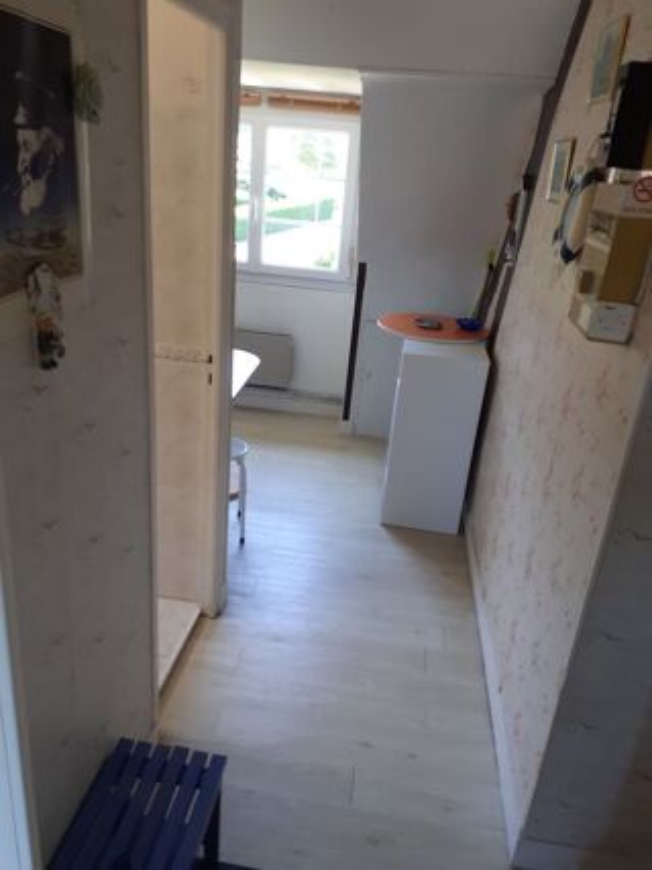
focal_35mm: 27
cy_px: 435
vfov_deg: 65.3
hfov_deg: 51.3
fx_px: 678
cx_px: 326
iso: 80
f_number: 1.9
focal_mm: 3.6
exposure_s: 1/50
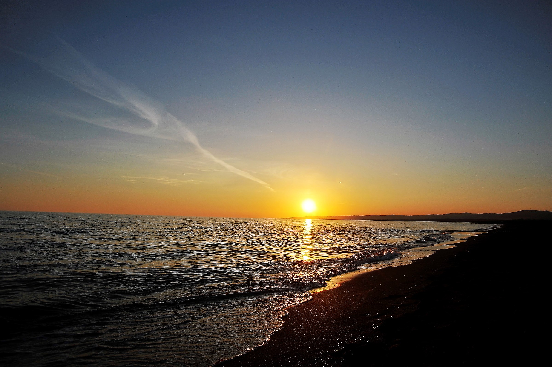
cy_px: 184
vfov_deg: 53.1
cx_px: 276
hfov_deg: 73.8
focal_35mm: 24
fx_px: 368
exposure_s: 1/800
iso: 400
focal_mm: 24
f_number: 14
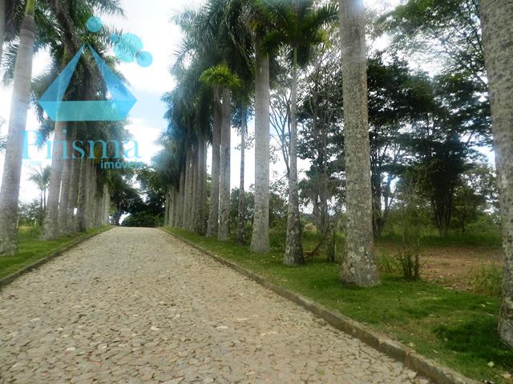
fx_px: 341
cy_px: 192
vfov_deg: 58.9
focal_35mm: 23
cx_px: 256
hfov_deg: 73.9
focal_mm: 4
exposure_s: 1/640
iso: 160
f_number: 3.4
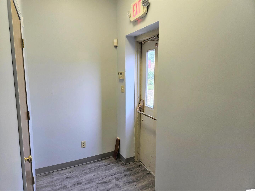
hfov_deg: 73.9
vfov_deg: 58.9
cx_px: 128
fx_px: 169
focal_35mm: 23
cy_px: 96
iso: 125
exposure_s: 1/60
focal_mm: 5.4
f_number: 1.8
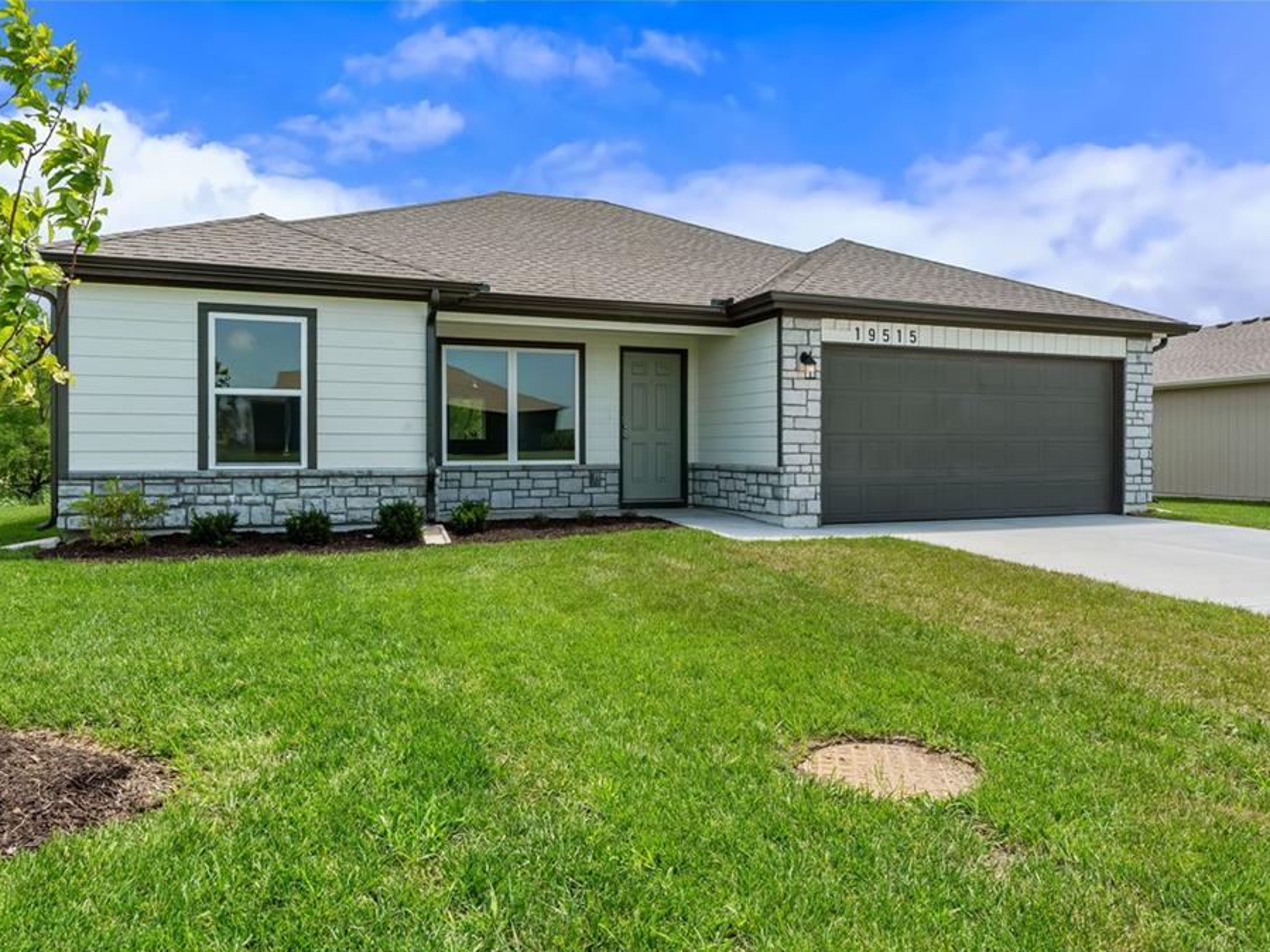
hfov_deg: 73.9
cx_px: 620
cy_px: 480
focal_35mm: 23
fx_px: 844
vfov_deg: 58.9
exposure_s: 1/25
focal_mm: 21
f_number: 18
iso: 200
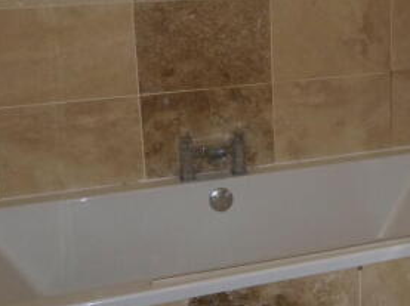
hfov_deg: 31.5
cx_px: 356
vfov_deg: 24.6
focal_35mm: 59
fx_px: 698
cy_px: 97
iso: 160
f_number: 2.8
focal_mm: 5
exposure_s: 1/30
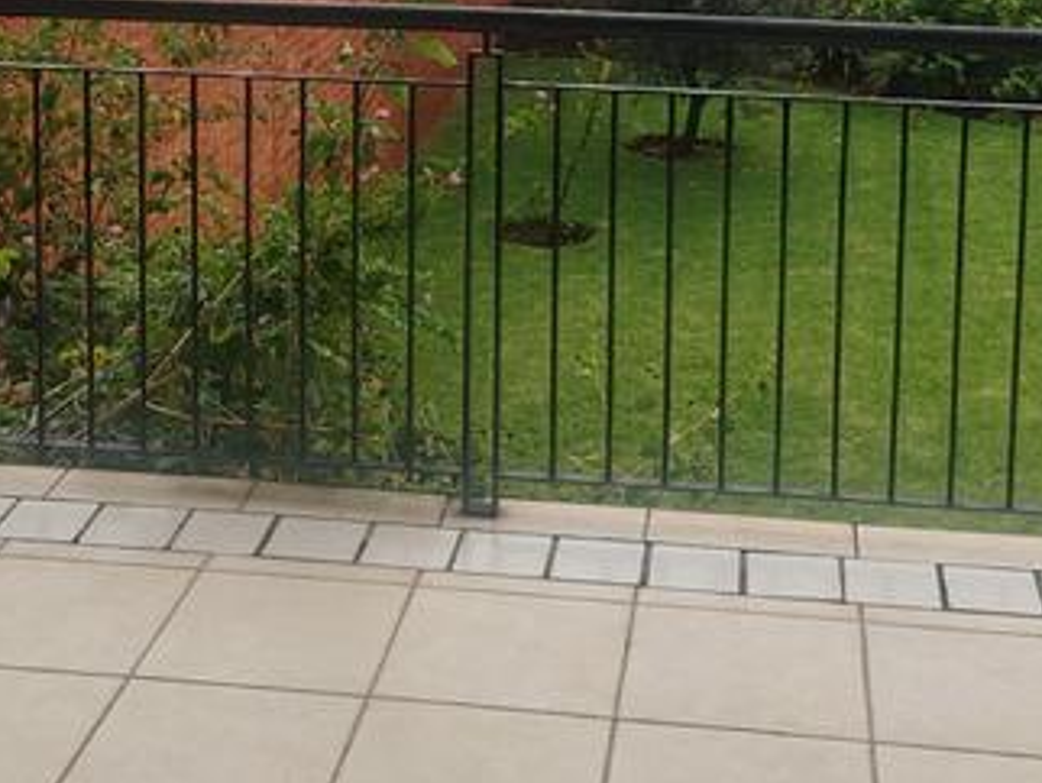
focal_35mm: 67
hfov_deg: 28.9
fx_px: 2018
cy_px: -100
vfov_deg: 20.8
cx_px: 508
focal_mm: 6.12
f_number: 1.9
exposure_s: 1/1200
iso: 50
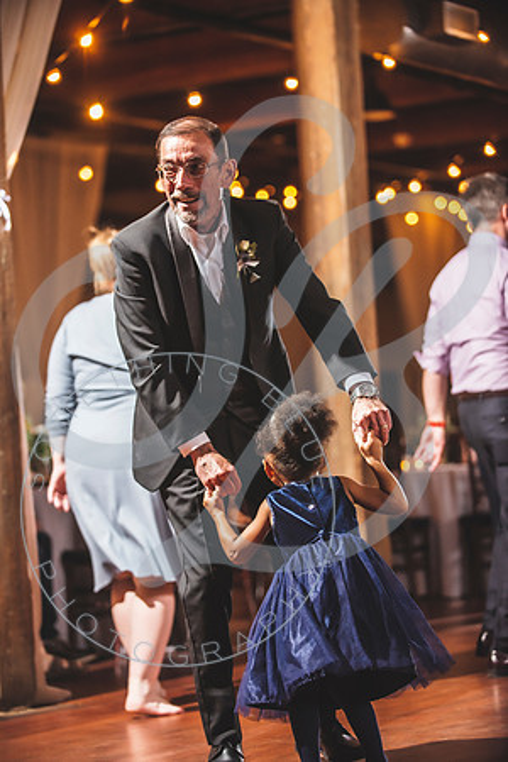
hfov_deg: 13.4
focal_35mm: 102
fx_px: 2159
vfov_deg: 20.0
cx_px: 254
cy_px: 381
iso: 1250
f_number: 2.8
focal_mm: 102
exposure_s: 1/200
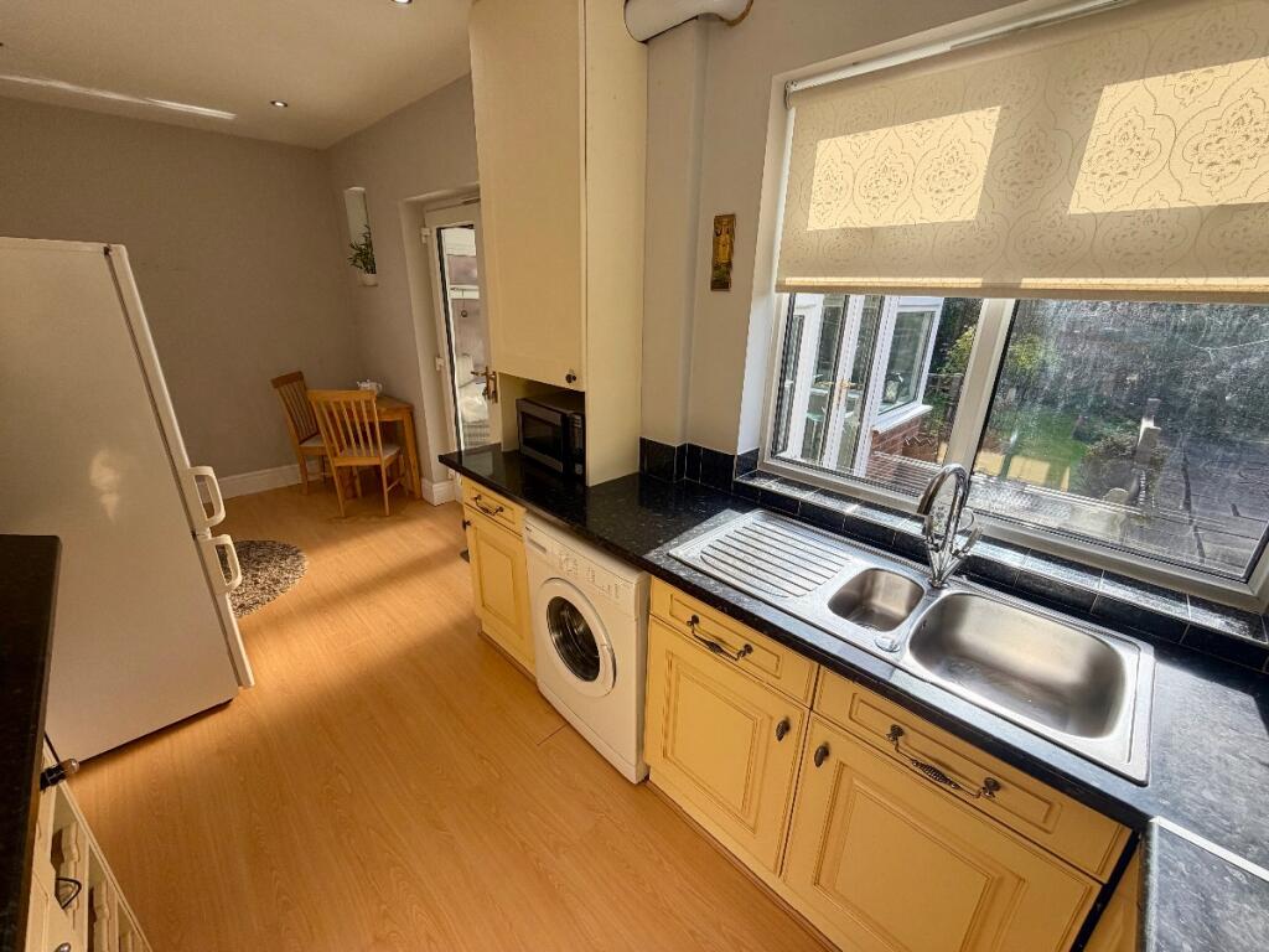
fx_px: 513
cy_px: 476
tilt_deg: -19.5
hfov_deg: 102.1
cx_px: 634
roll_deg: -1.5
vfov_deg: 85.7
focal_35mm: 14
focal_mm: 2.22
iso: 80
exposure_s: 1/383
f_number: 2.2
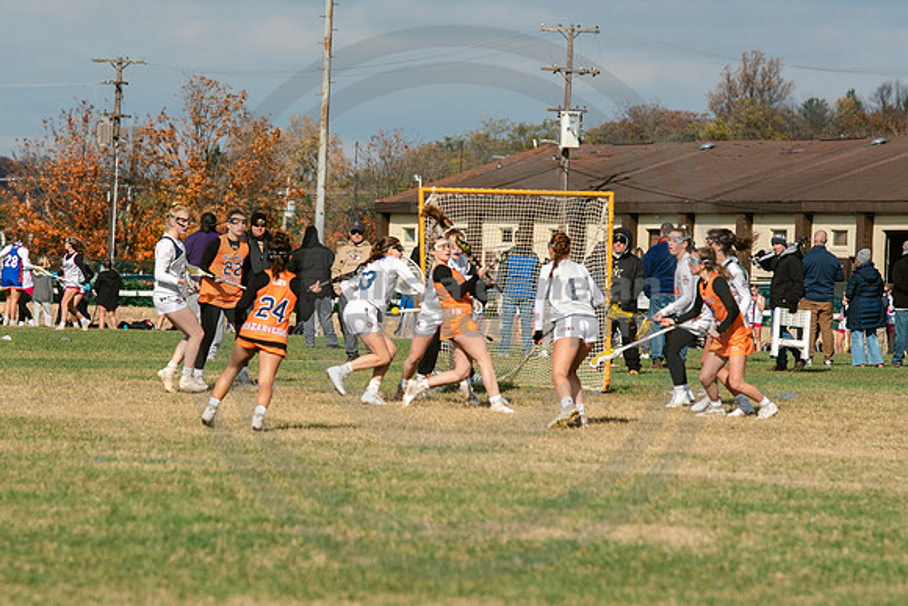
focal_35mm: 326
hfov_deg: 6.3
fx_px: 8216
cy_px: 302
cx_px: 406
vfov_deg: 4.2
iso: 250
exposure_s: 1/2000
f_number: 5.6
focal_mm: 200
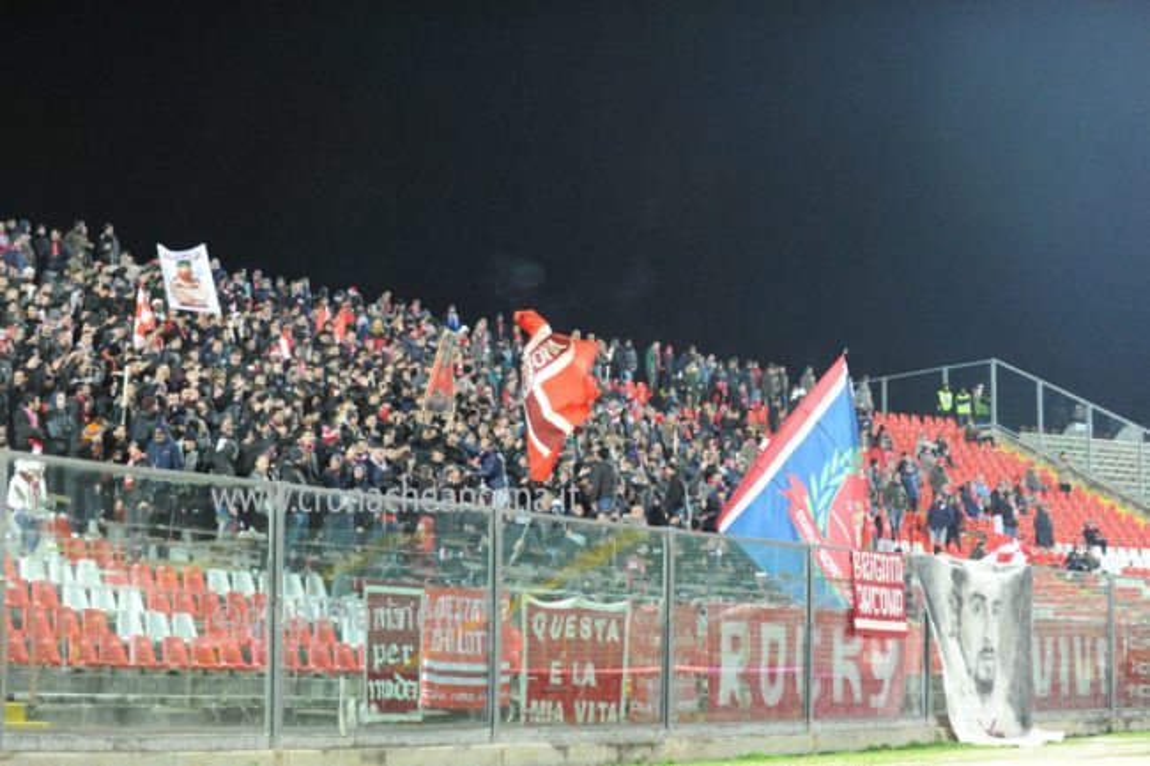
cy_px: 383
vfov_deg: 19.4
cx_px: 575
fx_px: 2235
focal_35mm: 70
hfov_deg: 28.9
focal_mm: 70
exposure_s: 1/125
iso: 5000
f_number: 3.2
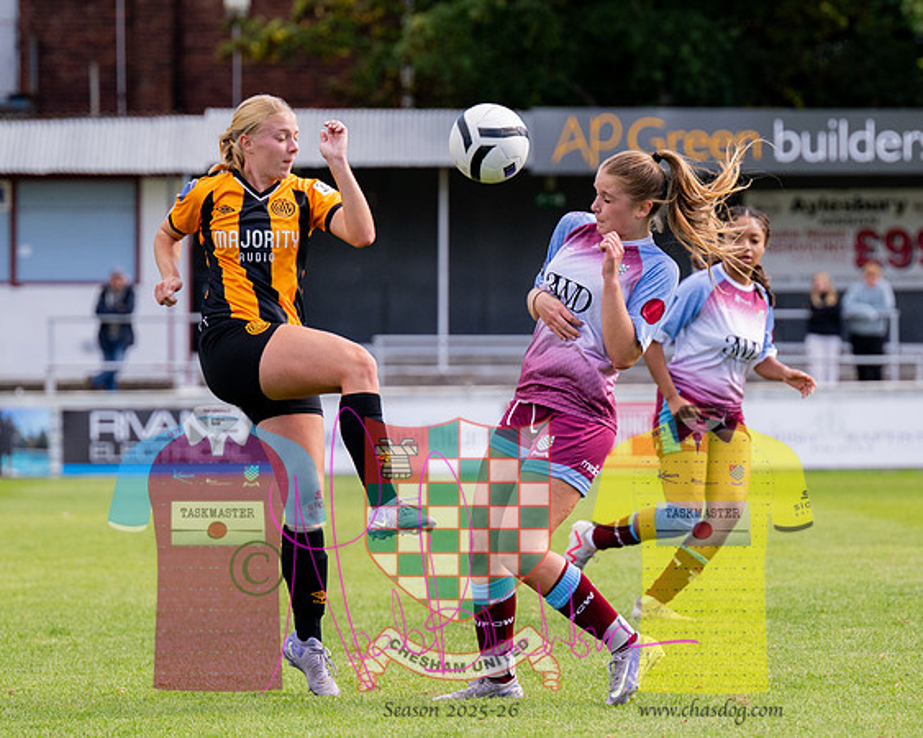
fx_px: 6720
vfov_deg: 6.3
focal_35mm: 246
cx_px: 613
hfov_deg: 7.9
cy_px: 458
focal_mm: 150
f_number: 4
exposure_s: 1/1600
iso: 400
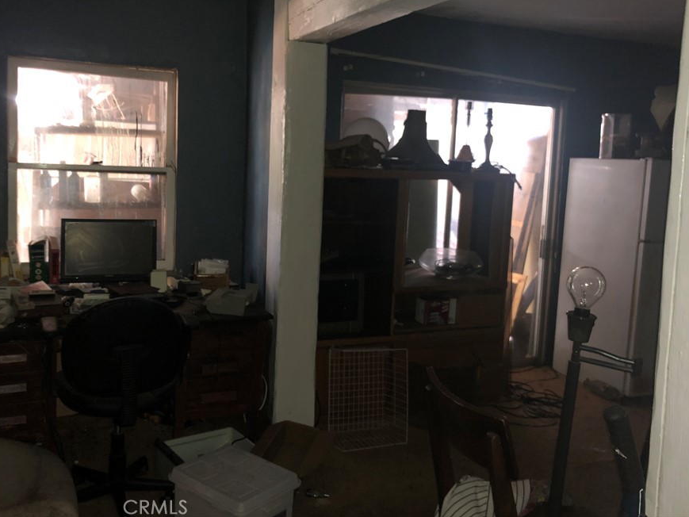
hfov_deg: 55.3
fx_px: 657
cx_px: 332
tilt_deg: -4.9
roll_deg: -2.1
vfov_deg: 42.8
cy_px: 214
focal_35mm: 33
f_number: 1.8
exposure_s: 1/5
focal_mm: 4
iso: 100
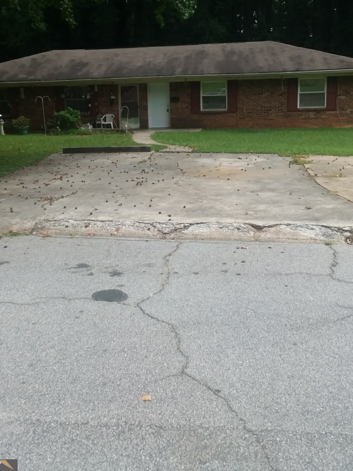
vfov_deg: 47.4
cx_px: 160
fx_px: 530
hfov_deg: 36.8
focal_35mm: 39
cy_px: 174
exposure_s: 1/659
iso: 40
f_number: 1.9
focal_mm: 2.47
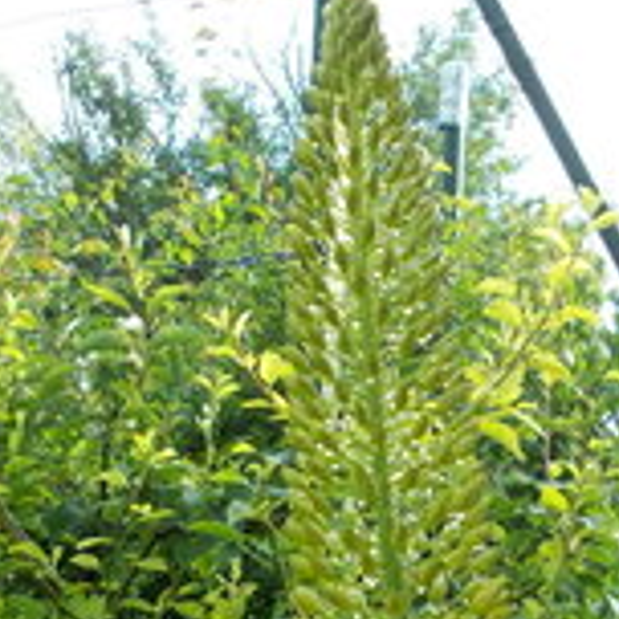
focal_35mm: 57
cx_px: 383
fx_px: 1153
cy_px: 511
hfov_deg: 29.9
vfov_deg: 29.2
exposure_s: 1/160
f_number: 2.7
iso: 80
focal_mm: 4
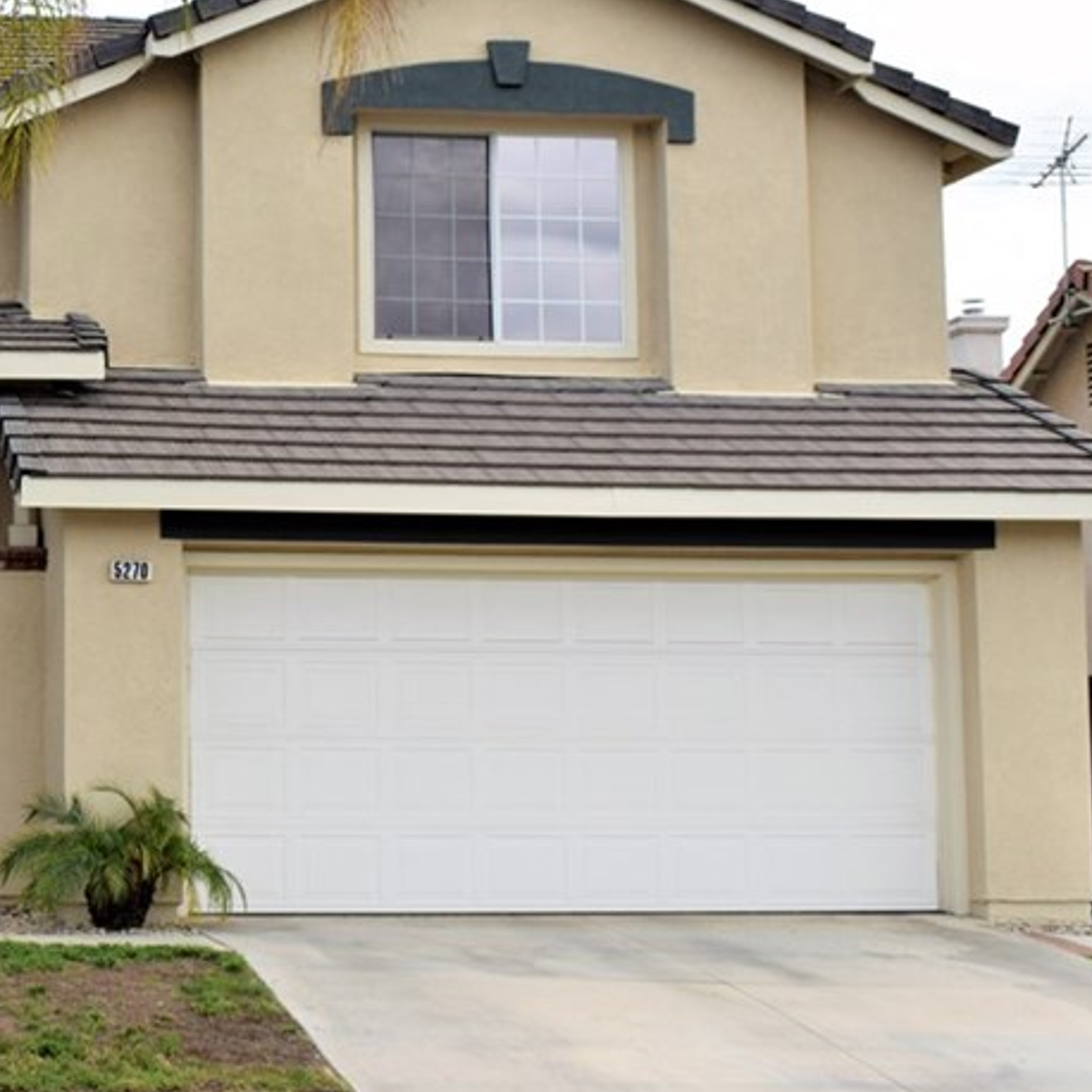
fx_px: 2746
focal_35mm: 77
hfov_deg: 21.6
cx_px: -19
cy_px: 387
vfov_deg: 22.4
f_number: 10
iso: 100
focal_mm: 27
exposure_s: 1/200
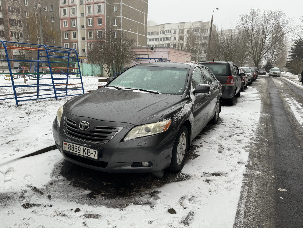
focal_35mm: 24
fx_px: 210
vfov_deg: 56.8
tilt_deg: -13.1
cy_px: 114
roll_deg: -2.1
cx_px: 152
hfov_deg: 71.6
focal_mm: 6.86
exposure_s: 1/207
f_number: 1.78
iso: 64
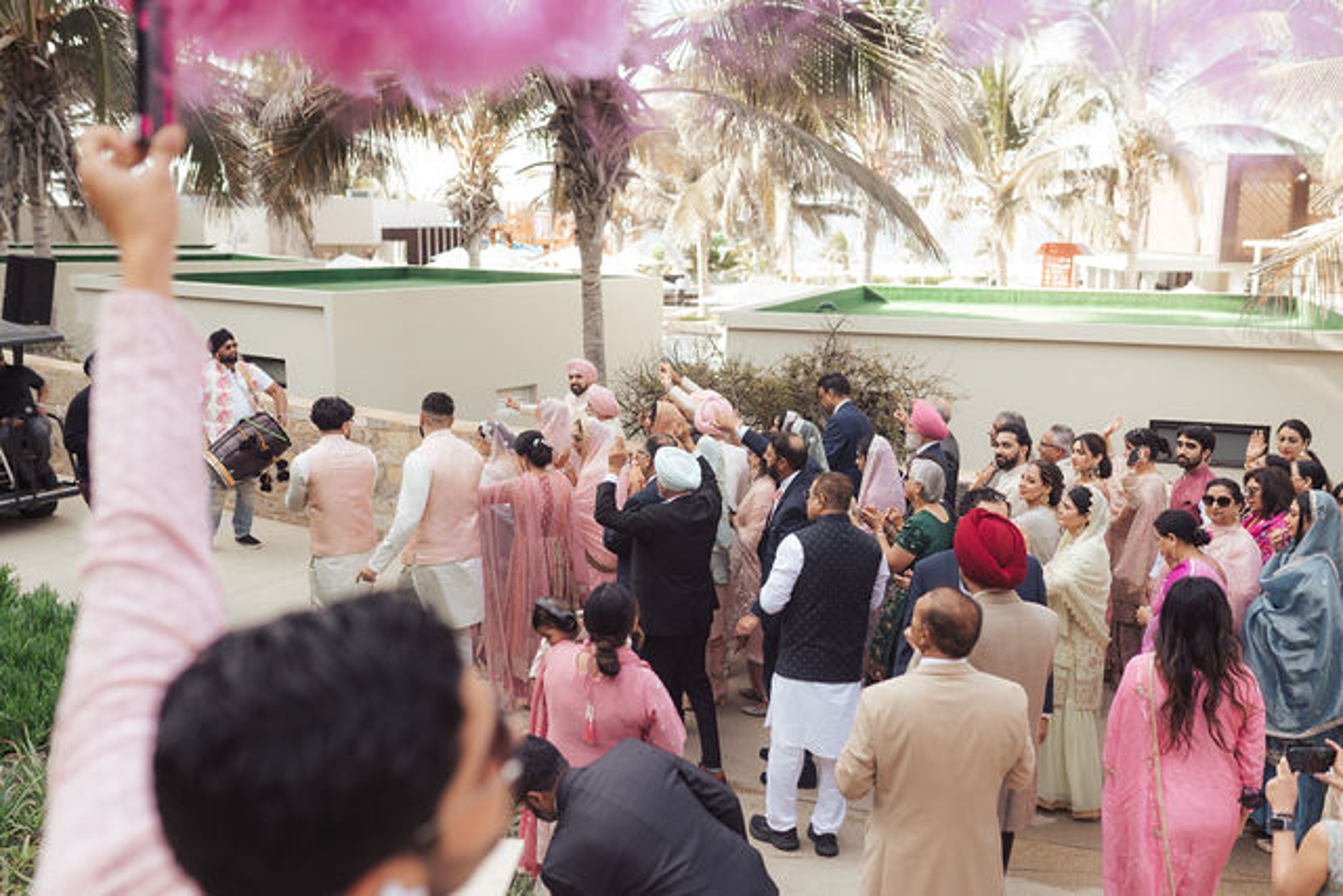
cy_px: 448
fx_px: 1306
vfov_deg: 37.9
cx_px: 672
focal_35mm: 35
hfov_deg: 54.4
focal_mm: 35
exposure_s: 1/640
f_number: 2.5
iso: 100
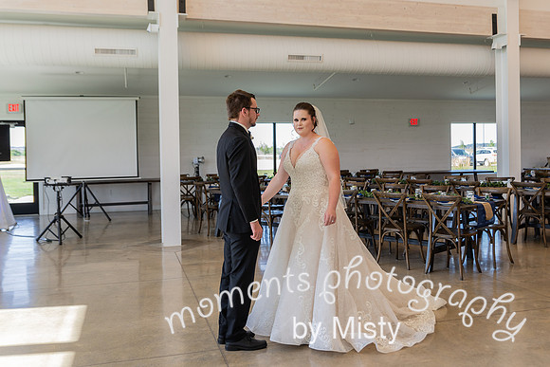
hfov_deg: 52.8
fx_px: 552
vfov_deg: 36.7
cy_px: 160
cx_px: 310
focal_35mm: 36
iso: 320
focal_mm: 32
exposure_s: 1/160
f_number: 3.2
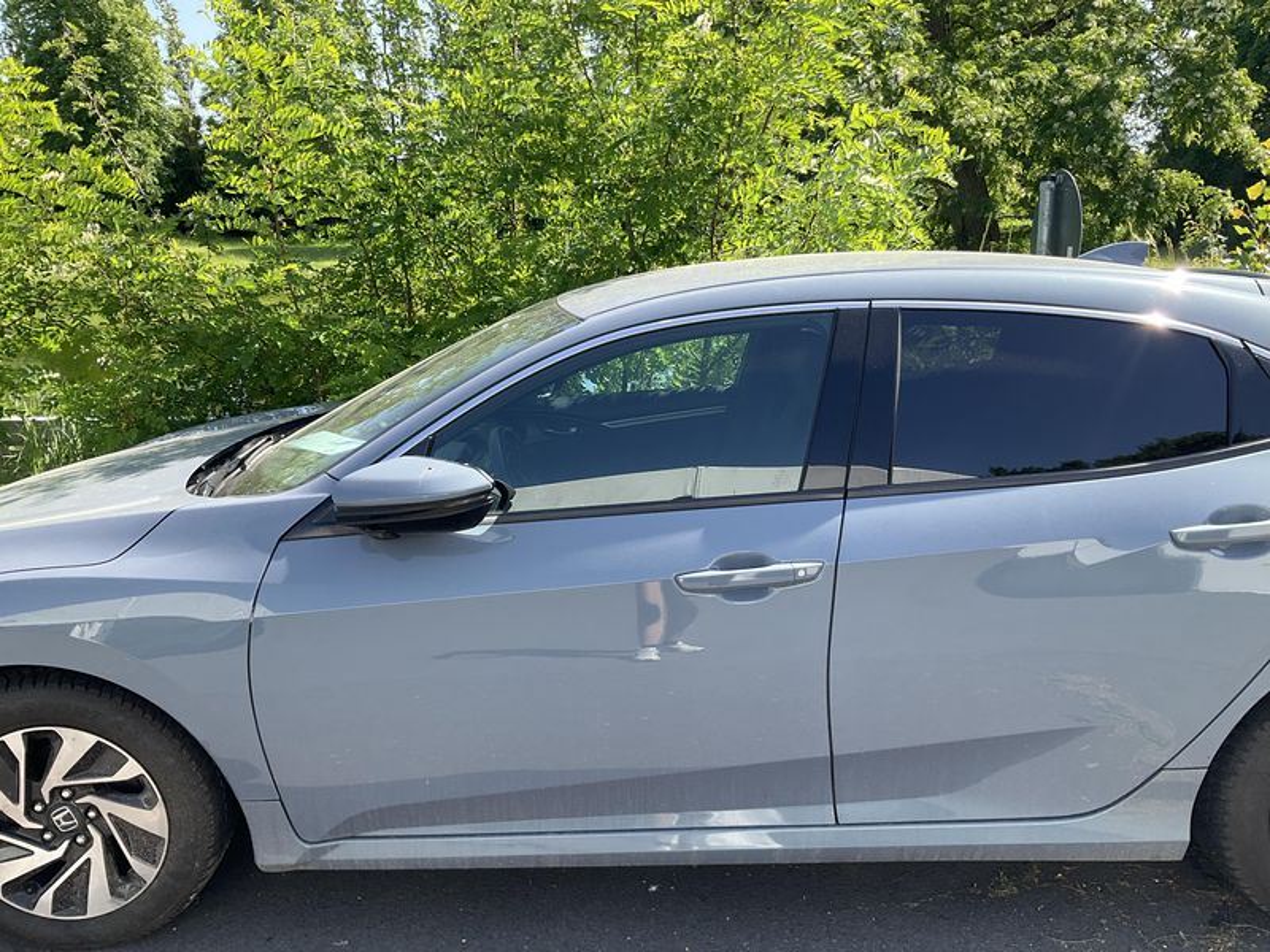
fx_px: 1064
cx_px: 635
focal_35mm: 29
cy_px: 476
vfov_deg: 48.2
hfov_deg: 61.7
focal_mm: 3
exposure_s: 1/425
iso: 25
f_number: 1.8
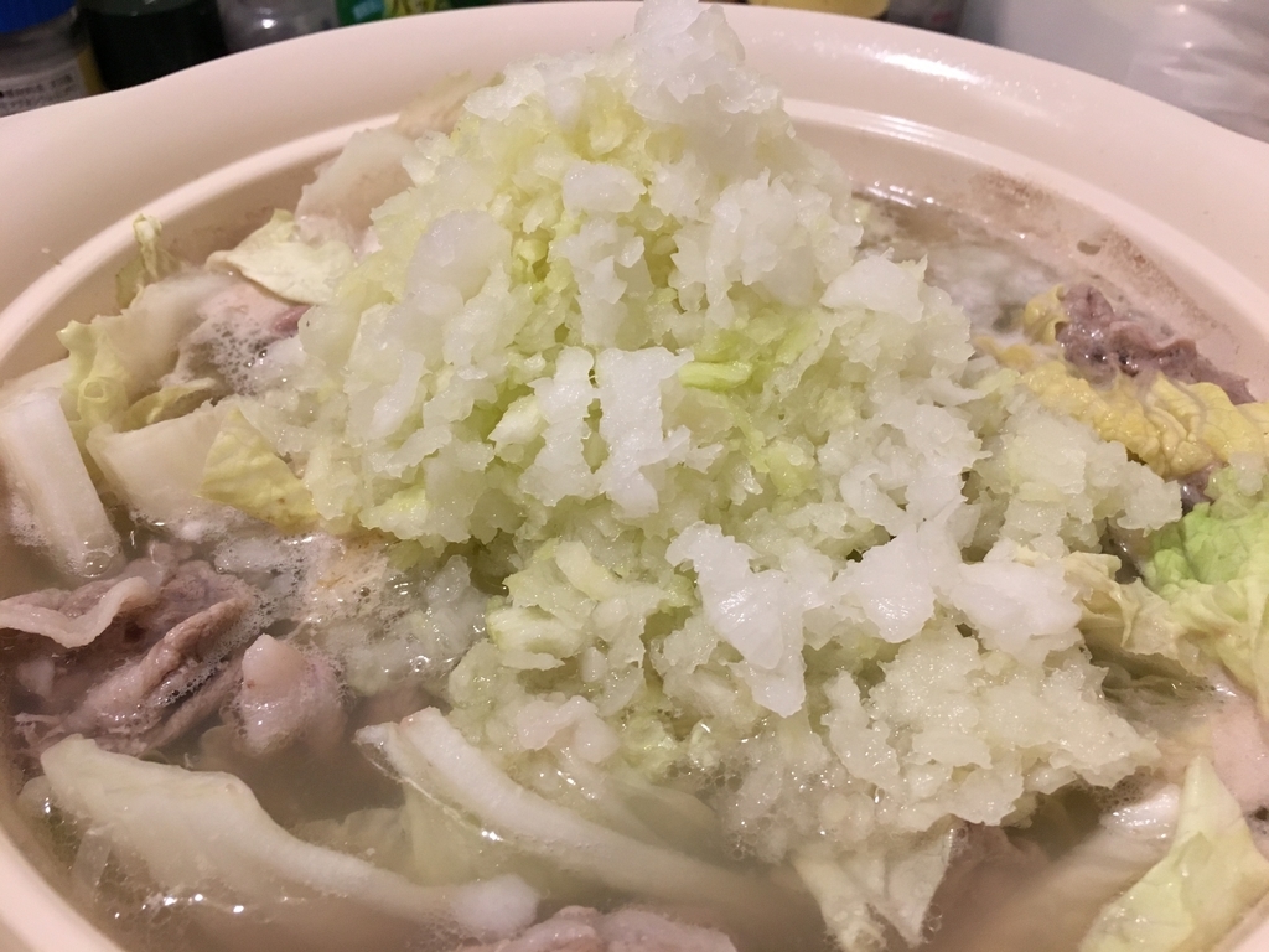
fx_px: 1063
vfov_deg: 48.2
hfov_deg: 61.7
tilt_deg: -43.1
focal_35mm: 29
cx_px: 634
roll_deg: -0.6
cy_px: 476
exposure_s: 1/30
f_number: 2.2
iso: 100
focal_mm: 4.15
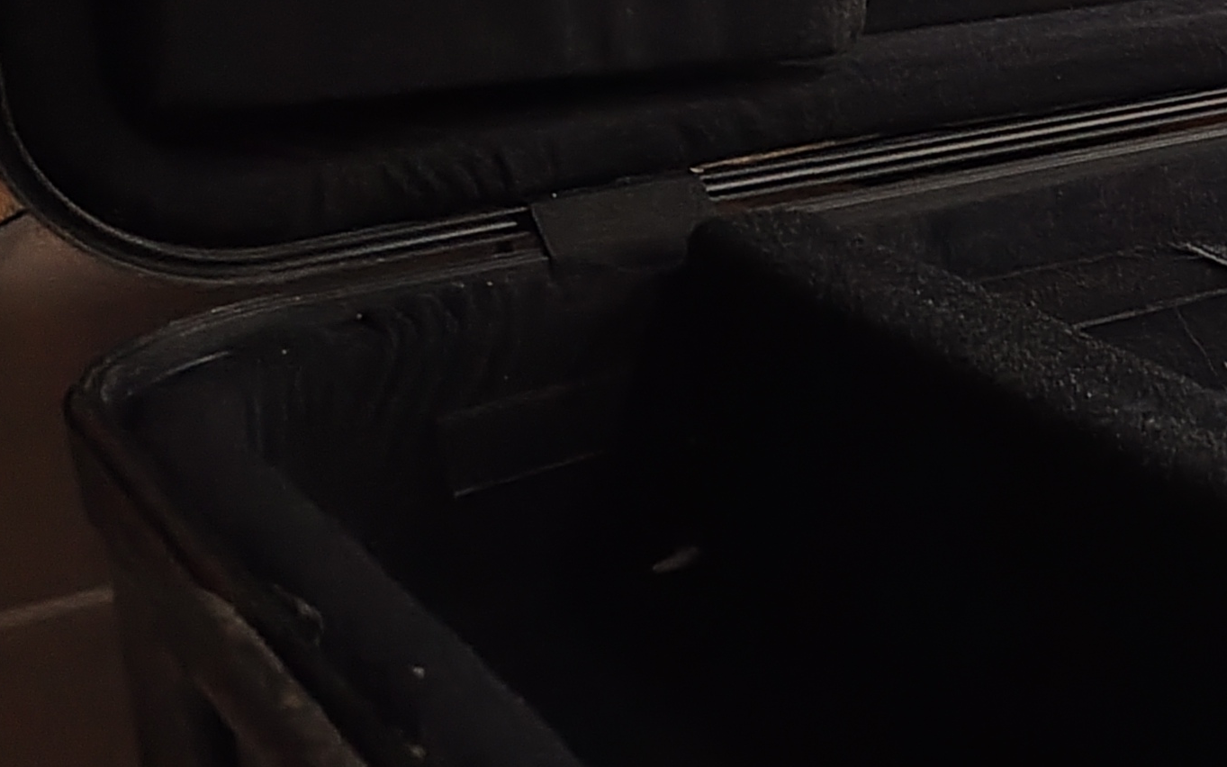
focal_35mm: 73
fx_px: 2441
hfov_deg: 23.3
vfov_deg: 17.6
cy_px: 63
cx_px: 1781
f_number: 1.7
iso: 12800
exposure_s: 1/10
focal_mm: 6.07
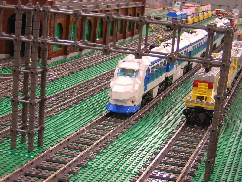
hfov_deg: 22.0
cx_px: 121
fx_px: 622
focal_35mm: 89
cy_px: 91
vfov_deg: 16.6
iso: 164
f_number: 4.2
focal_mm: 11.6
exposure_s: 1/3.5
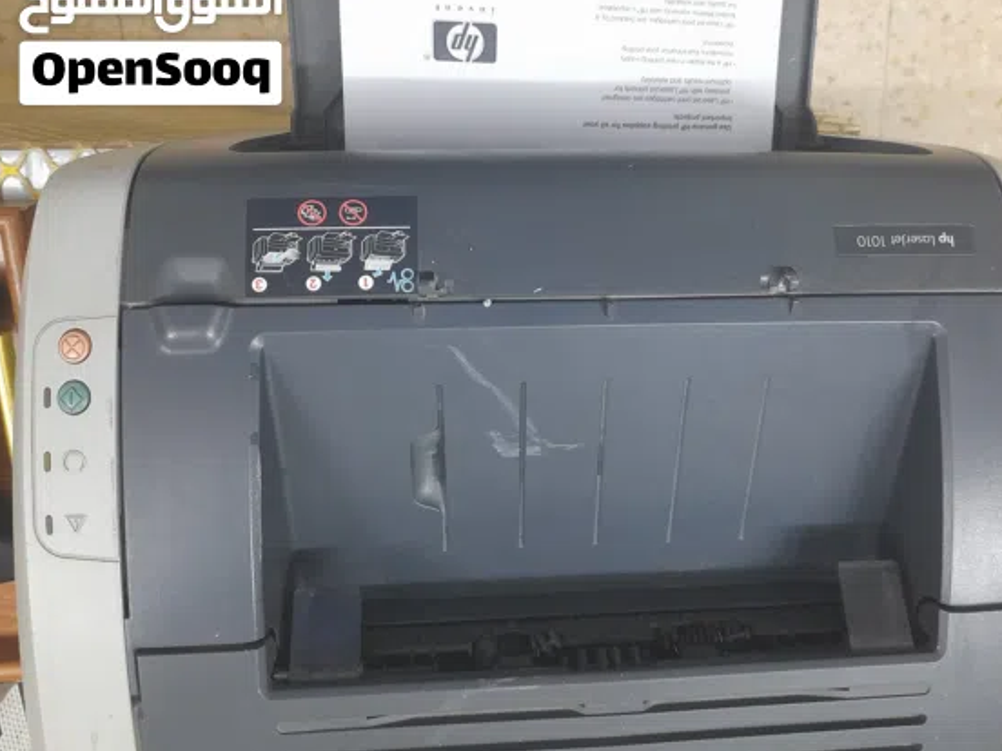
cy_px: 366
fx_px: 839
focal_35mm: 29
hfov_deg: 61.5
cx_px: 555
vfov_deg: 48.2
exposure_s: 1/50
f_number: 2
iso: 400
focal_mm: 4.6
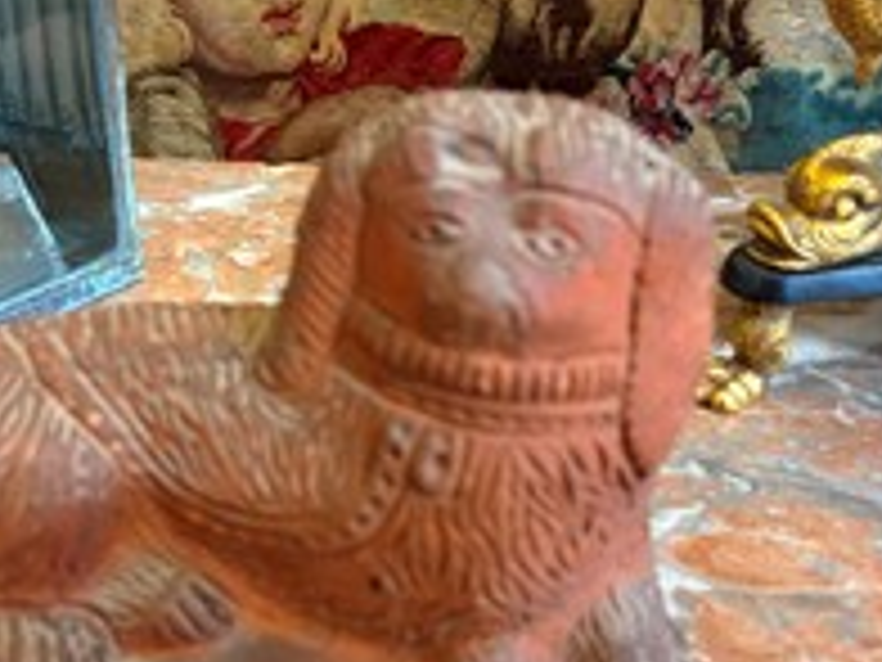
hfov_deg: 35.9
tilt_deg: -25.9
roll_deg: +0.5
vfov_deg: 27.4
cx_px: 315
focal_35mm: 53
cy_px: 410
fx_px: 1350
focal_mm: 5.96
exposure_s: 1/50
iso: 320
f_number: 1.6
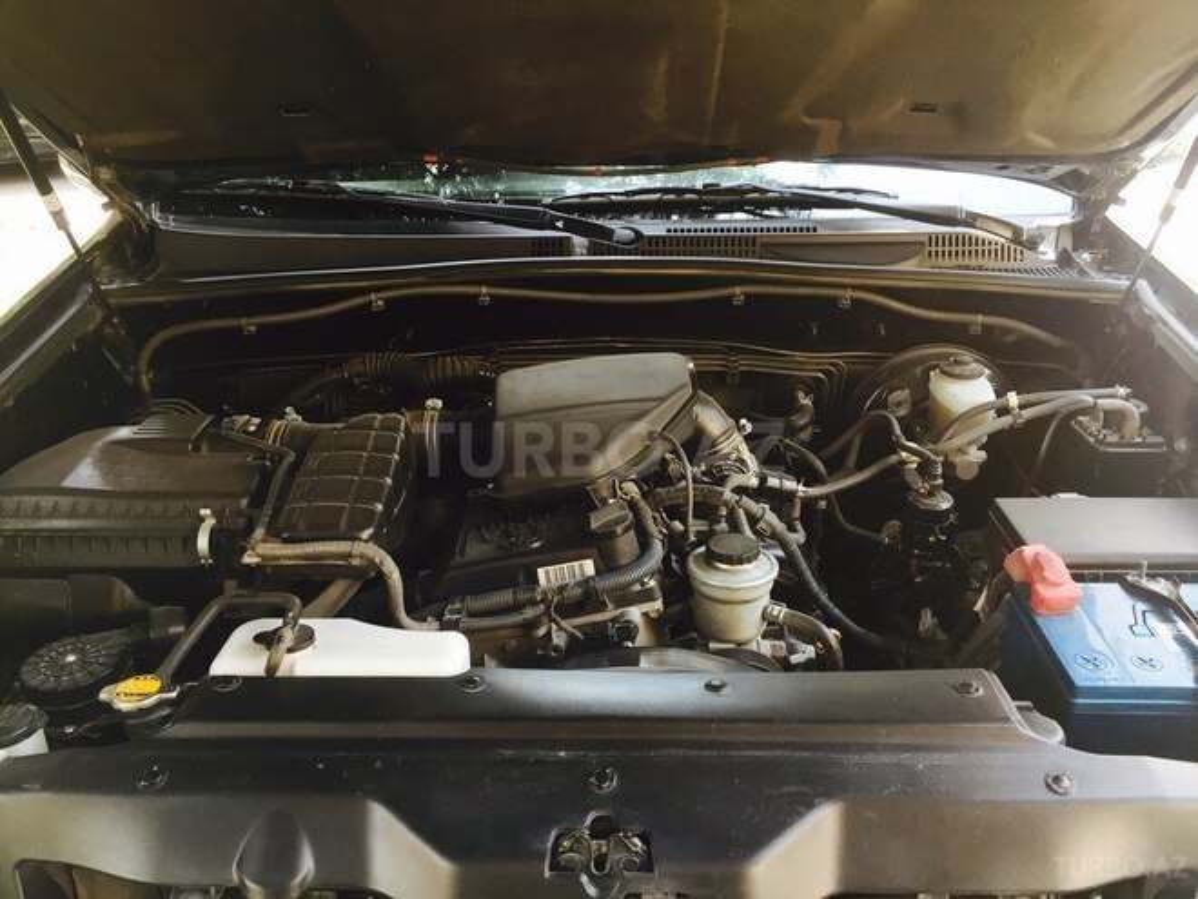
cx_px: 599
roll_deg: -1.9
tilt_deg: -24.4
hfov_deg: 61.7
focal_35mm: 29
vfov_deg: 48.2
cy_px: 450
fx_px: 1004
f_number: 2.2
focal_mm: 4.15
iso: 32
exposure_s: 1/33
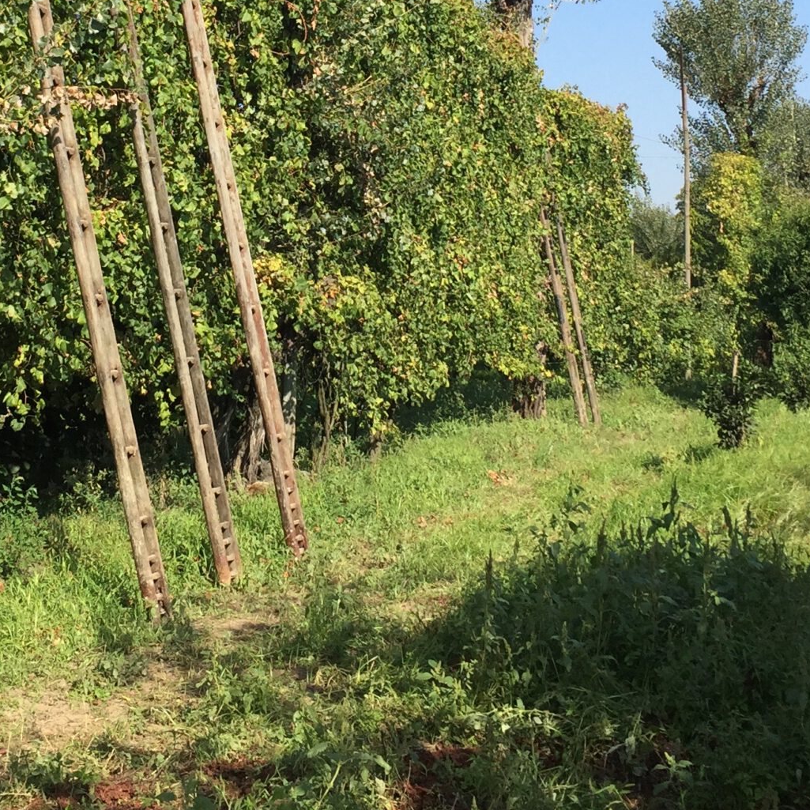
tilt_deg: +7.4
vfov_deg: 26.1
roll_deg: +1.8
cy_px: 103
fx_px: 1694
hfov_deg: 26.8
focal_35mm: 64
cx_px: 313
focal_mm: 4.15
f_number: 2.2
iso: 32
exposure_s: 1/1276
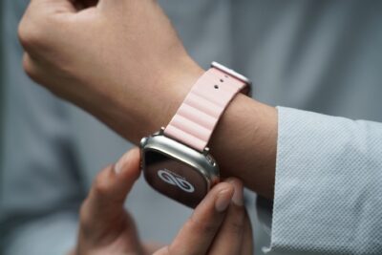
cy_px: 128
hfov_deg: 27.0
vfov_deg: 18.2
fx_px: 796
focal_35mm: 75
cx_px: 191
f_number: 4
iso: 1250
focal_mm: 75
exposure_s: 1/200
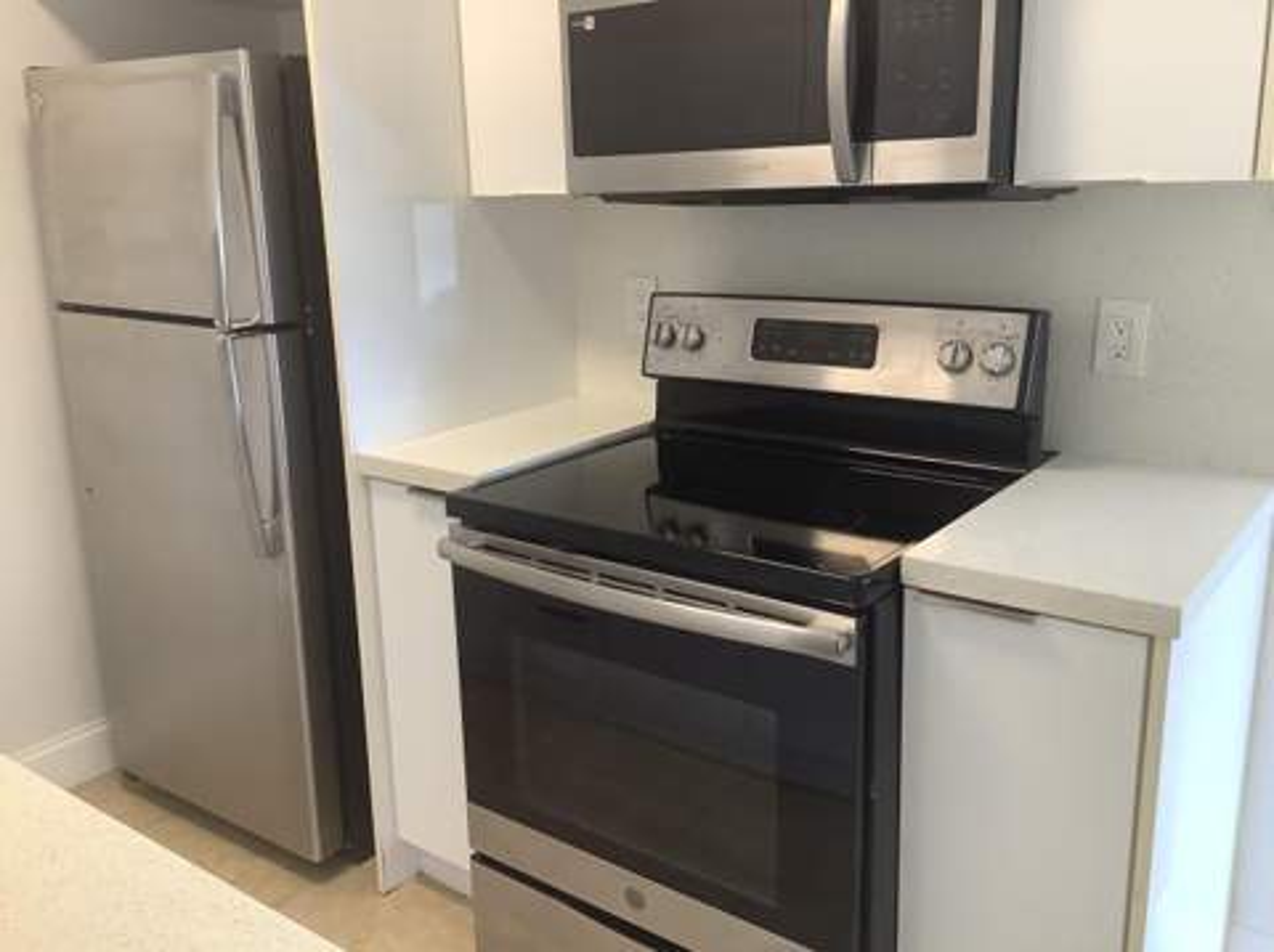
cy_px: 476
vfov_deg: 45.4
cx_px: 637
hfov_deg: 58.4
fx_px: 1140
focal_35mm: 31
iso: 80
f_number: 2.4
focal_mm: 3.3
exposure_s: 1/50
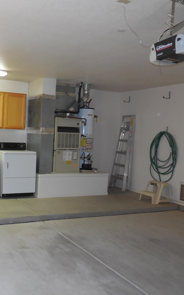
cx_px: 26
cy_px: 150
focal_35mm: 36
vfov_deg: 54.0
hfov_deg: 33.8
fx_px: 289
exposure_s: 1/25
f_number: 3.1
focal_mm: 4.5
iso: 320
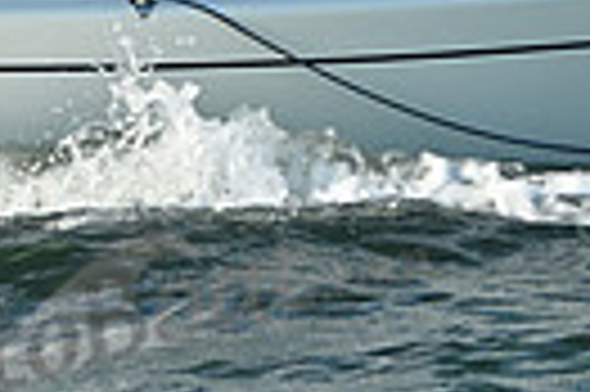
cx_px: 667
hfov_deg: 5.4
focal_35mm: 381
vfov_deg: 3.6
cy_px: -430
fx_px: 6236
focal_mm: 86
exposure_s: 1/1250
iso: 320
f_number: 6.3
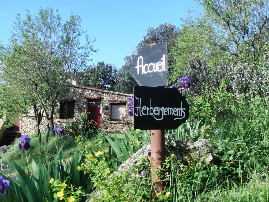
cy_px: 101
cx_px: 134
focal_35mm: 60
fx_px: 466
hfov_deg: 32.2
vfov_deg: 24.4
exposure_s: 1/400
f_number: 4
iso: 100
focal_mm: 10.41
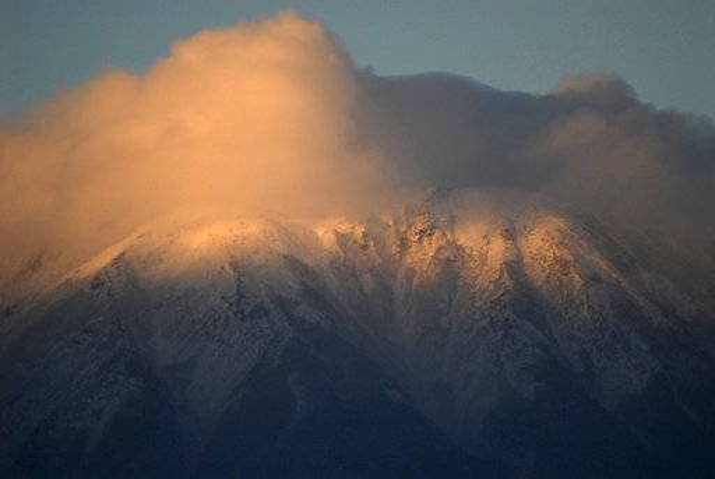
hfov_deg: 4.6
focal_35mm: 450
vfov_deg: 3.1
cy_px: 240
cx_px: 358
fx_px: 8950
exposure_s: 1/1000
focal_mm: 300
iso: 500
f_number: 5.6
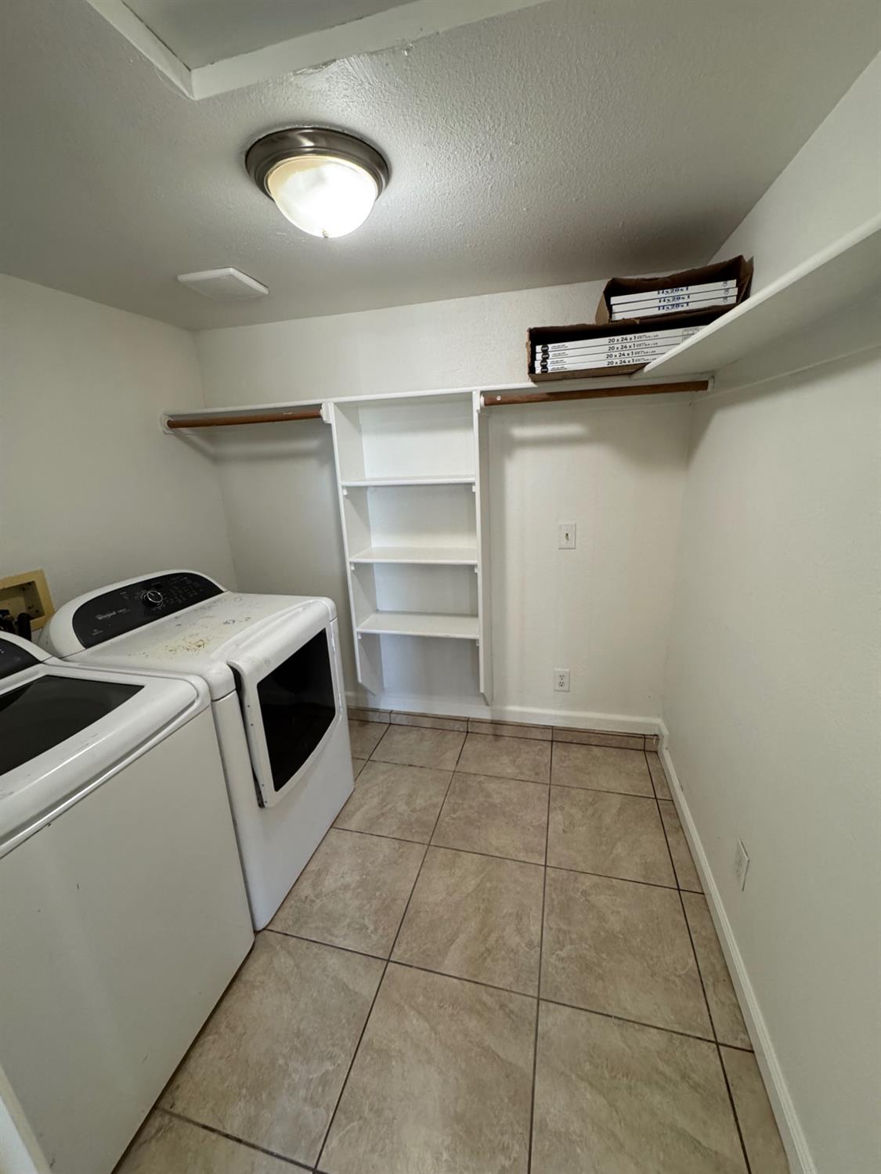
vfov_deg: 102.1
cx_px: 440
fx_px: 475
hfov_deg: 85.7
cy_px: 587
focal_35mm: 14
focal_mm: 2.22
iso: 320
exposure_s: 1/120
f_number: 2.2
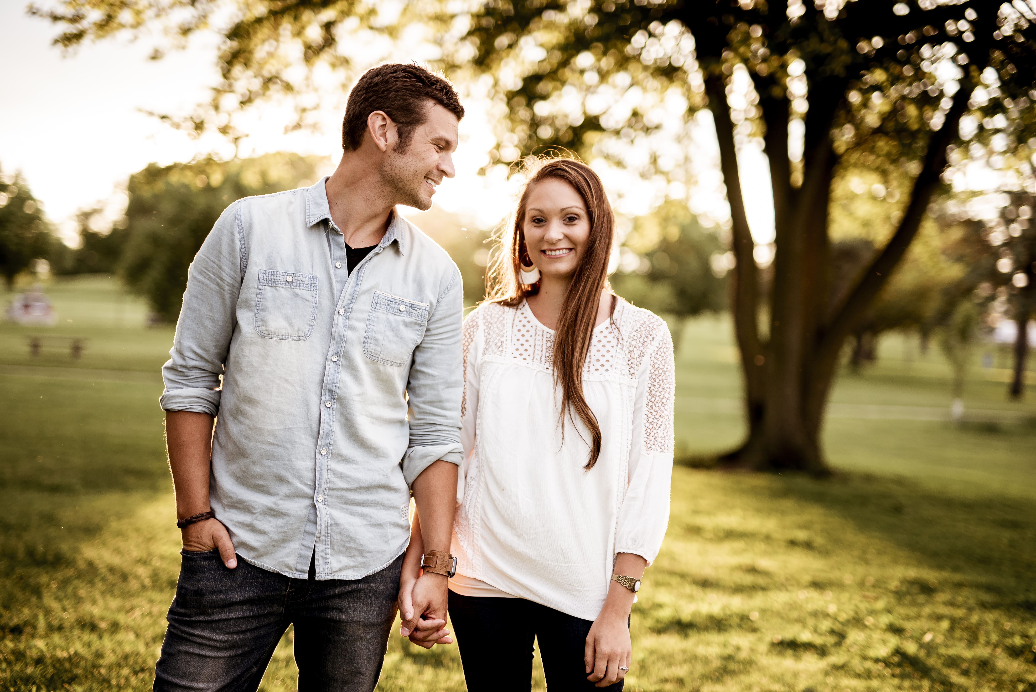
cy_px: 346
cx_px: 518
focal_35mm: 50
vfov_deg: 27.0
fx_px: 1439
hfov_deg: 39.6
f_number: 1.4
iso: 80
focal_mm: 50
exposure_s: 1/400
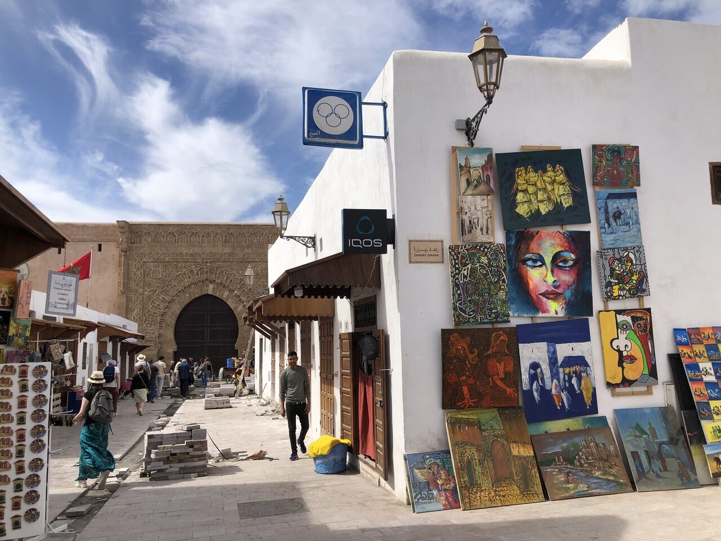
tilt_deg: +7.2
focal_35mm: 28
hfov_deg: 63.4
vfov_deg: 49.7
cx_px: 360
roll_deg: +1.0
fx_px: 583
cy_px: 270
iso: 20
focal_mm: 3.99
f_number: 1.8
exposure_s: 1/2433
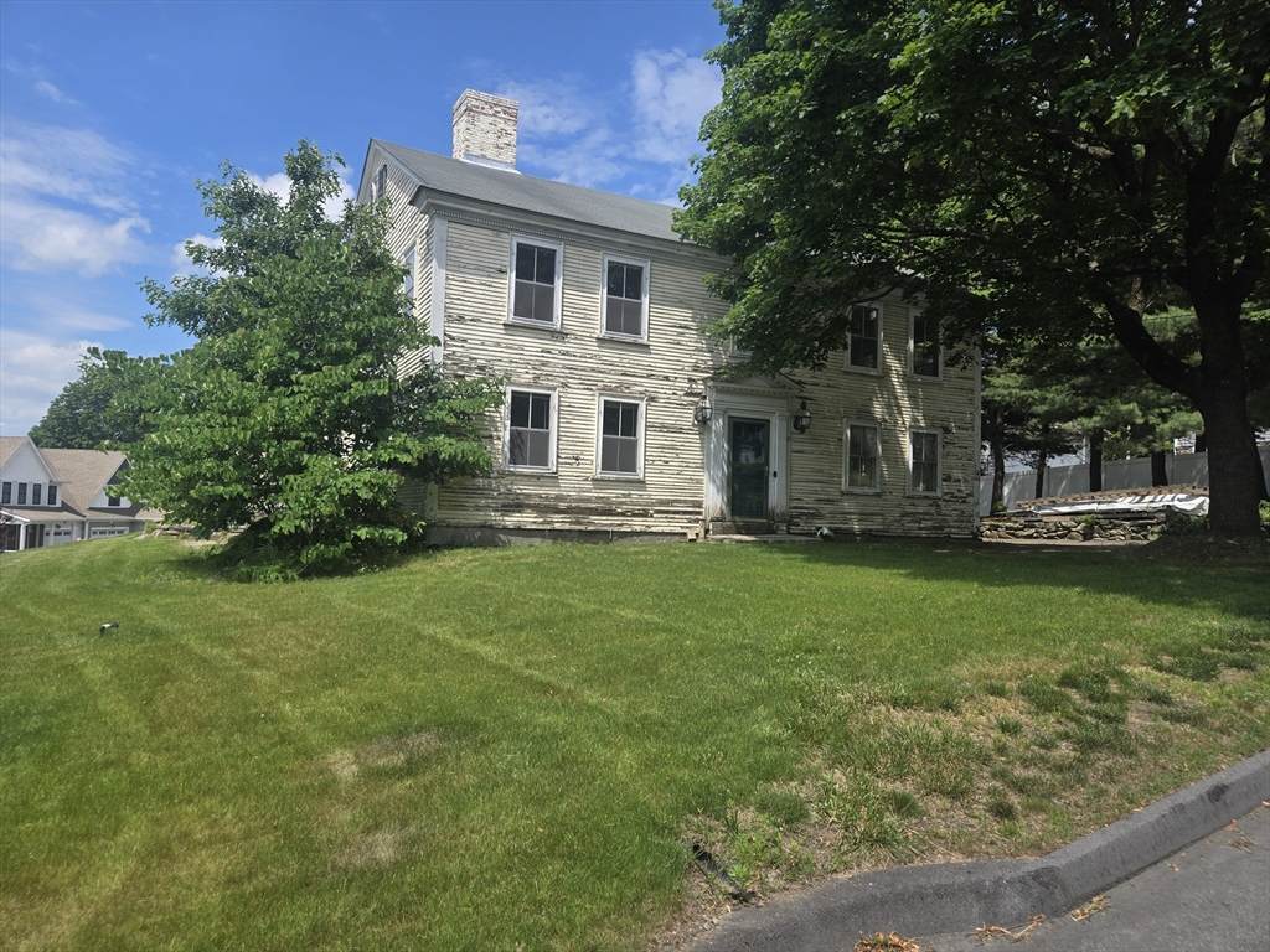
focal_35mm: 23
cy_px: 476
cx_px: 635
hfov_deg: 73.9
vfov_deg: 58.9
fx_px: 844
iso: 25
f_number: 1.8
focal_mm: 5.4
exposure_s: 1/1663
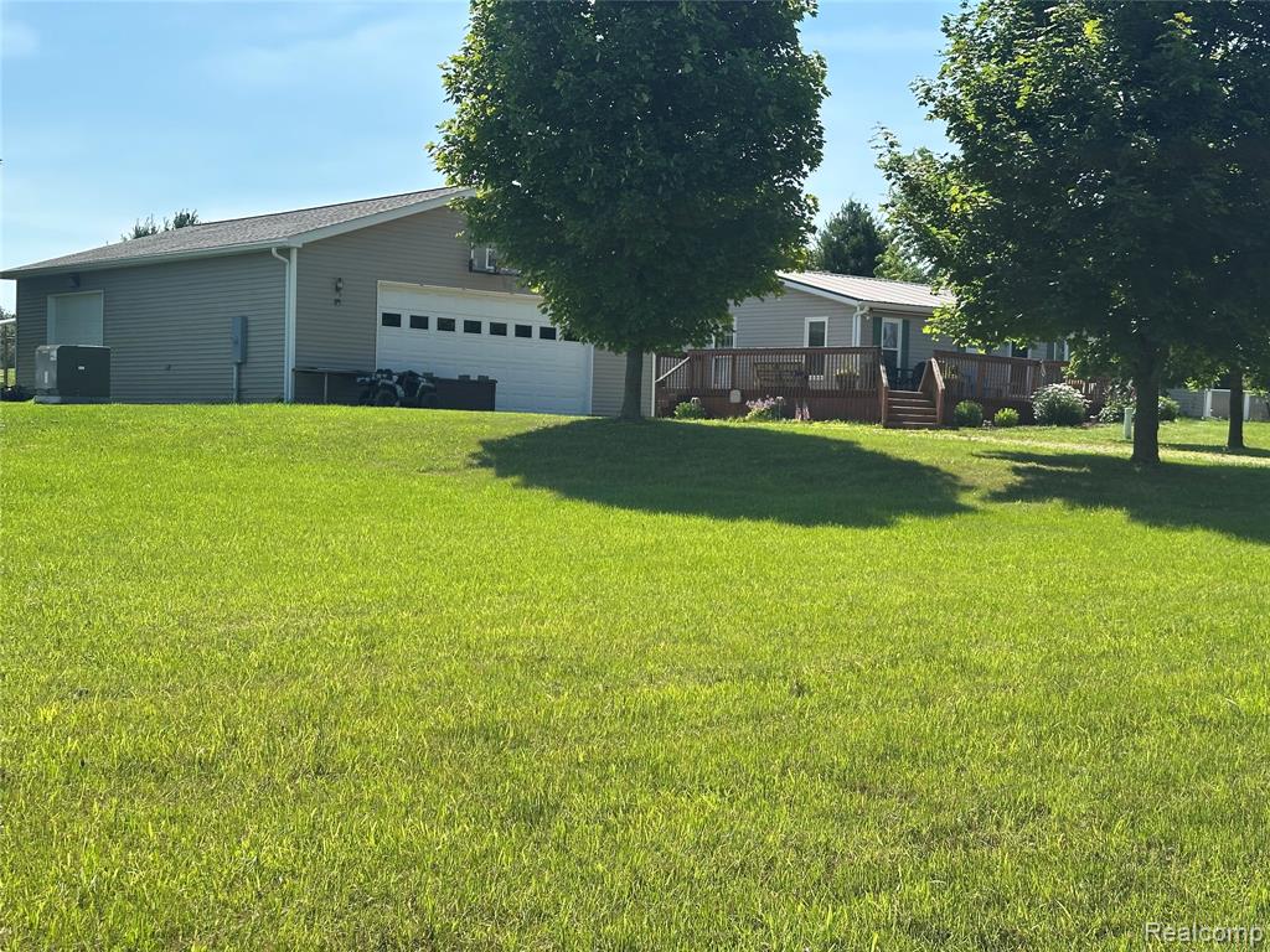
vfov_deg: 30.3
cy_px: 476
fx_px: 1761
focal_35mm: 48
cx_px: 635
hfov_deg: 39.7
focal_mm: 6.86
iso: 64
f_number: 1.78
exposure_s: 1/2732
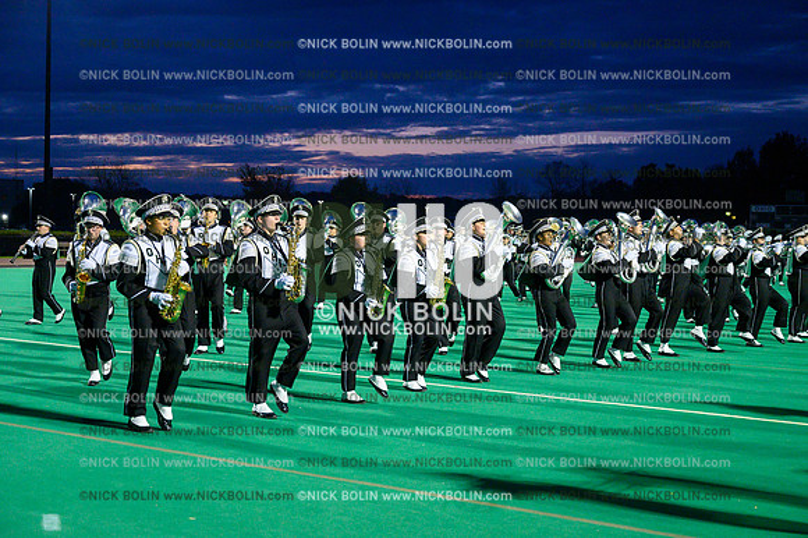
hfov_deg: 37.5
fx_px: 1189
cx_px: 404
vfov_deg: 25.5
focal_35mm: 53
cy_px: 269
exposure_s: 1/500
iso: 6400
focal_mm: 53
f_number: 4
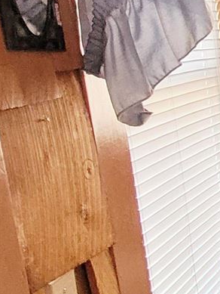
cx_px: 649
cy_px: 160
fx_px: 652
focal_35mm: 77
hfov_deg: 11.5
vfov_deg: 25.3
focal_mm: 1.74
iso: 250
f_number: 2.2
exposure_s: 1/60.2
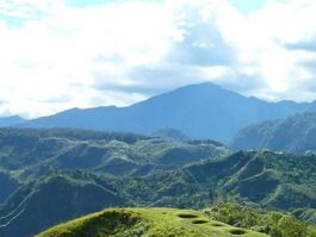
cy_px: 229
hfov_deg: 17.1
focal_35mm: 114
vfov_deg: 12.9
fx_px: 1041
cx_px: 271
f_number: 3.9
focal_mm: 9.1
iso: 80
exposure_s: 1/500
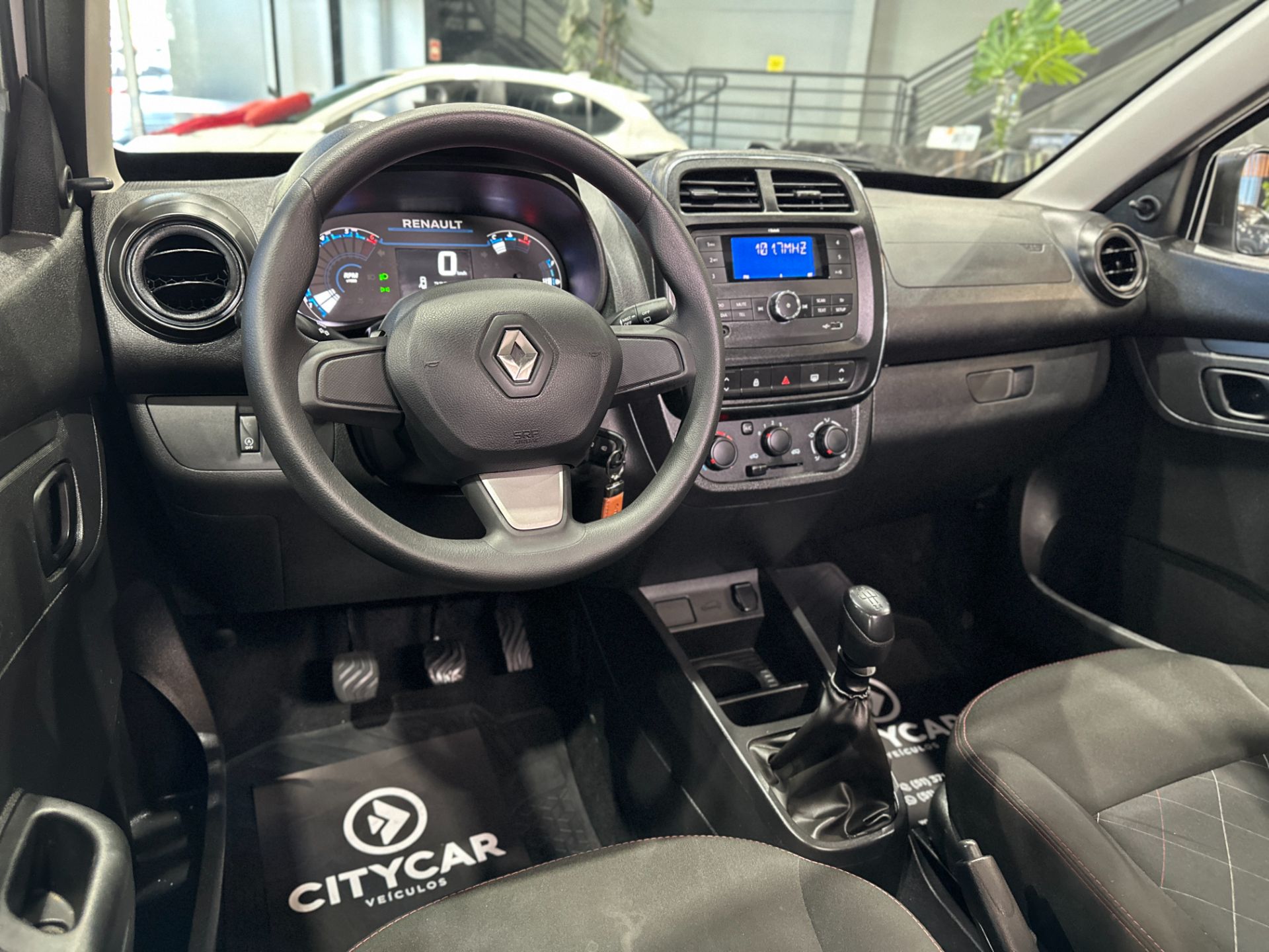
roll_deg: -3.2
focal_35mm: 24
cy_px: 476
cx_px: 634
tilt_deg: -21.0
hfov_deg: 71.6
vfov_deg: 56.8
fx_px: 880
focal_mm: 6.86
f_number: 1.78
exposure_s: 1/40
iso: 1000
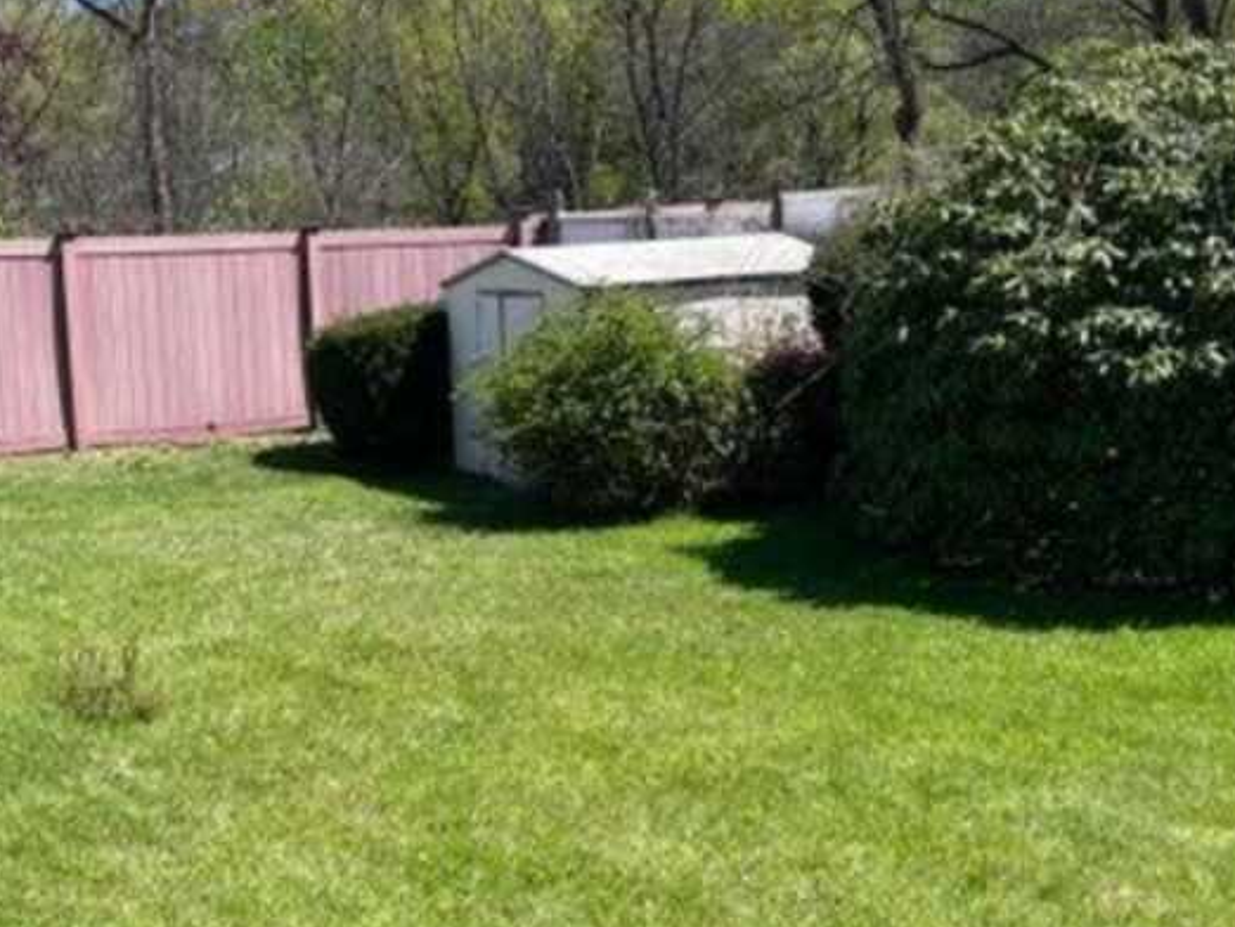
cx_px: 438
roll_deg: +1.8
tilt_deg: -11.9
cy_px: 577
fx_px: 1820
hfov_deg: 37.2
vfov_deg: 28.5
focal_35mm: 51
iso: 32
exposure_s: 1/1984
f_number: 1.6
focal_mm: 4.2
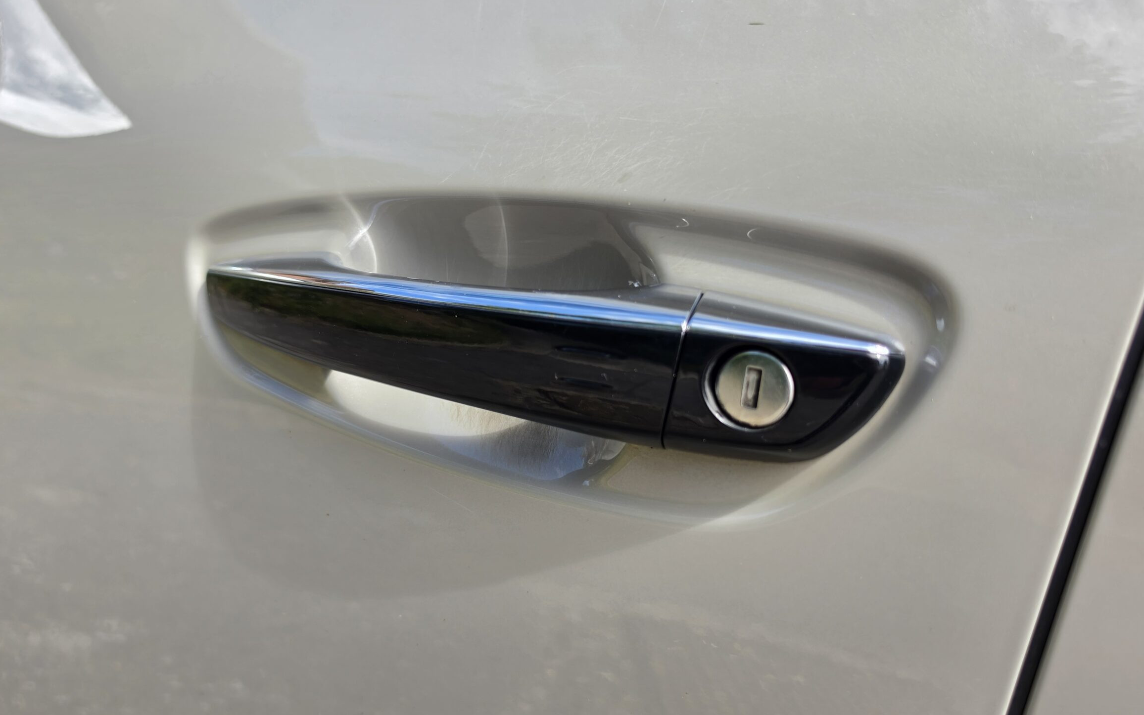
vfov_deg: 46.0
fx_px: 842
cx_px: 543
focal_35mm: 27
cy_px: 336
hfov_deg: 68.3
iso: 10
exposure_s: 1/221
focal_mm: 6.5
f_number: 1.4
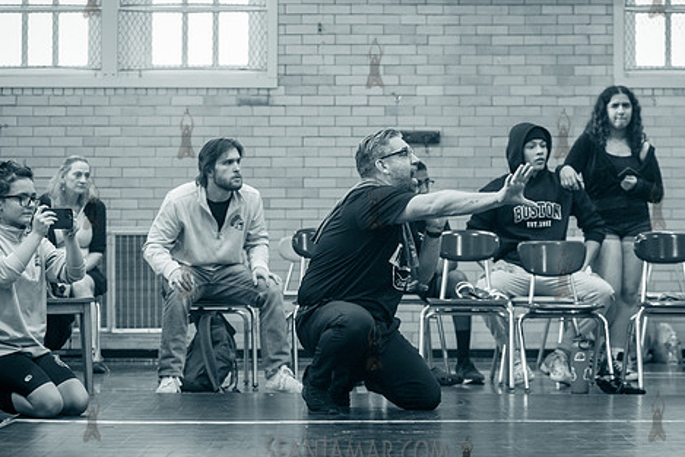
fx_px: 2265
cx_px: 374
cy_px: 204
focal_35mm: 119
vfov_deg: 11.5
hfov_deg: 17.2
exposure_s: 1/200
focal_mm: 92
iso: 5000
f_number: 3.5
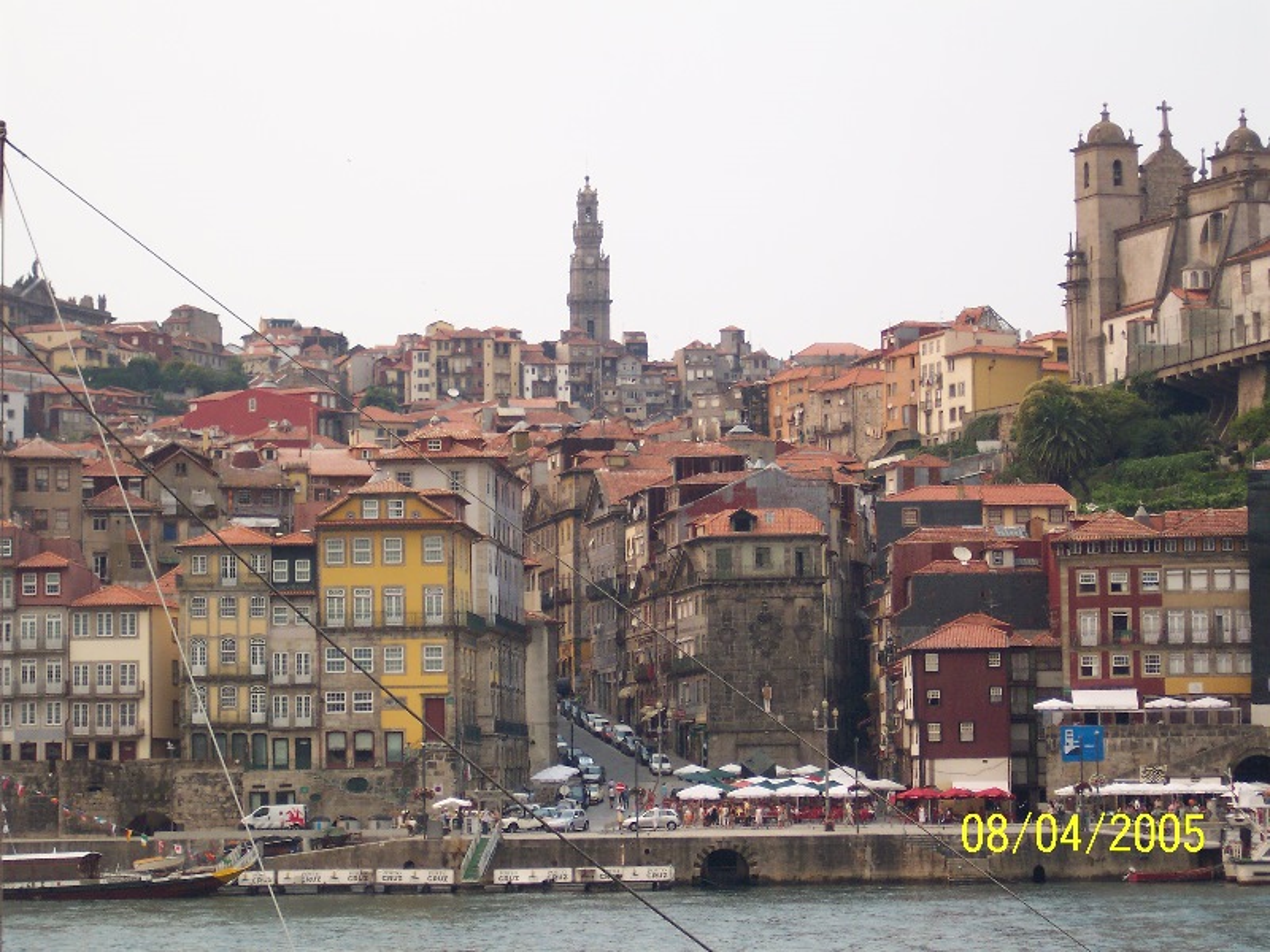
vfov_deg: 13.0
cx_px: 635
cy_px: 476
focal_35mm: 114
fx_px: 4182
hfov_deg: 17.3
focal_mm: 24
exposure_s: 1/250
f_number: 4.8
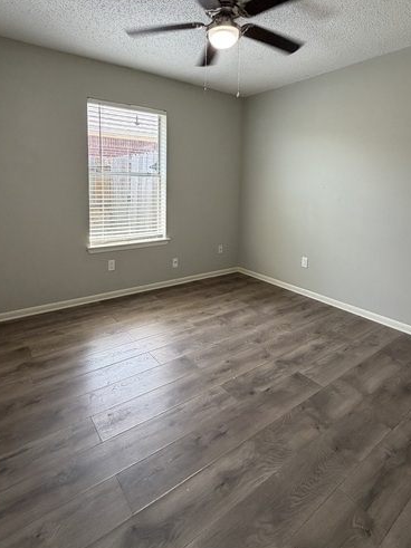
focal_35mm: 19
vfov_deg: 83.8
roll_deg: -1.3
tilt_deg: -6.8
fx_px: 301
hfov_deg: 68.6
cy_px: 223
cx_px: 195
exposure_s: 1/121
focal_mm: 2.22
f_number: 2.2
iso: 250
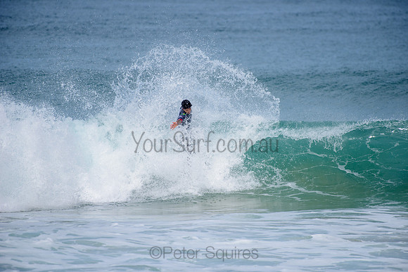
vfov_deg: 2.8
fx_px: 5668
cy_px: 136
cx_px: 204
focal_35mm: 500
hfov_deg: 4.1
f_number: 5.6
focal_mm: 500
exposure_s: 1/2000
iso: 250
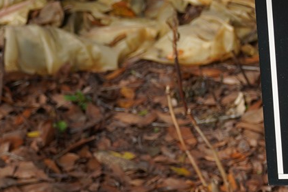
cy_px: 4
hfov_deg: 6.9
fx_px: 2288
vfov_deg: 4.8
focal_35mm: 286
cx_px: 624
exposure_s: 1/100
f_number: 9
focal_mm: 60
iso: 100
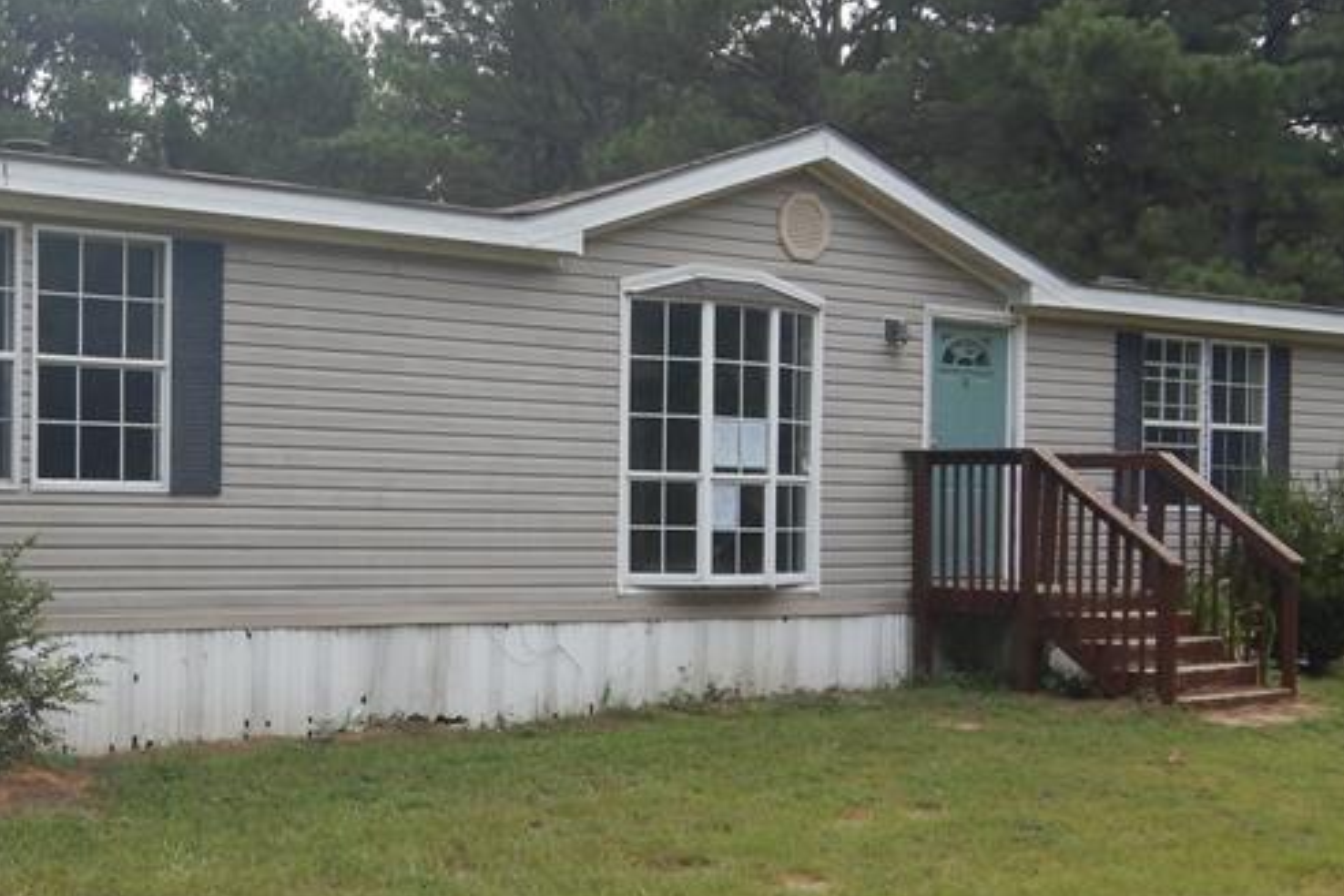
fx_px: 1941
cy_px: 557
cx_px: 514
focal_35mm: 52
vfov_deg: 25.9
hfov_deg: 38.0
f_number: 2.8
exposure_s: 1/640
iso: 125
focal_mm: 4.3
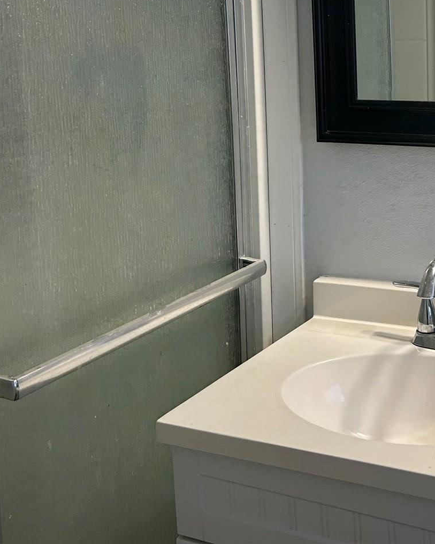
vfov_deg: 33.1
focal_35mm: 55
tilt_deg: -6.4
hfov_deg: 26.6
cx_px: 400
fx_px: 885
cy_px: 102
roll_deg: +1.1
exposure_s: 1/120
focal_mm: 5.7
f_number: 1.5
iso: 64
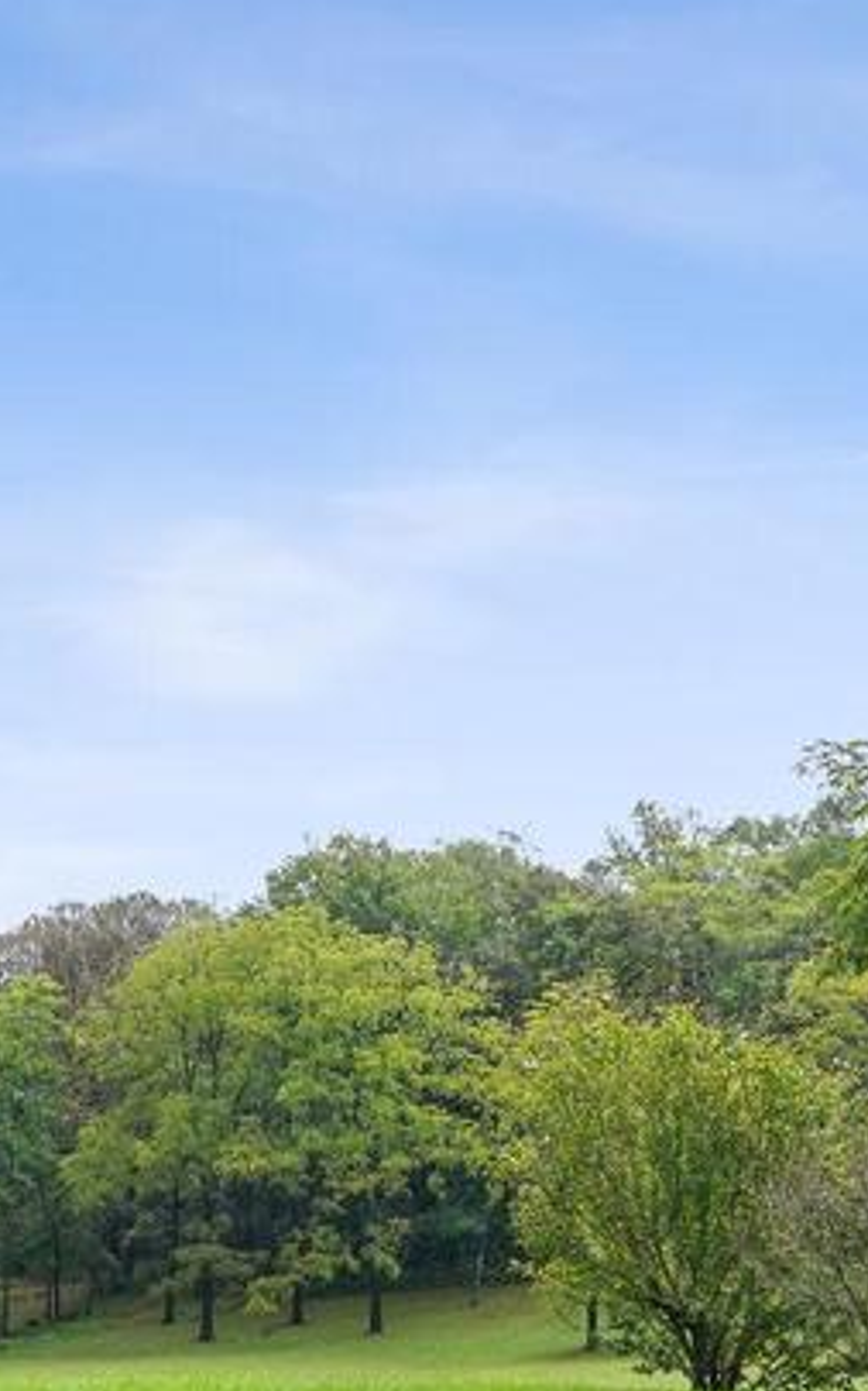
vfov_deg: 39.8
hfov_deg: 24.6
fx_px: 1904
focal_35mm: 50
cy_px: 867
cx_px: 847
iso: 640
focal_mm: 19.5
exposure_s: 1/125
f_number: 9
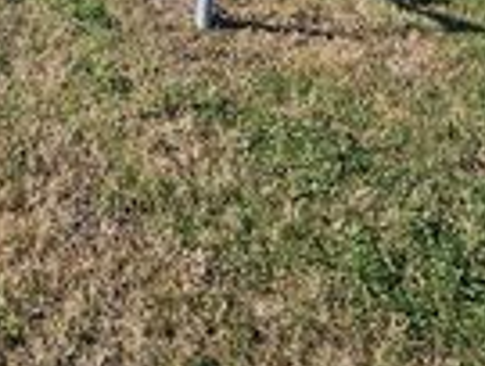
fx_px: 674
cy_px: -242
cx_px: -72
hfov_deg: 33.5
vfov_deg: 22.3
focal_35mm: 48
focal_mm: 1.7
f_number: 2.2
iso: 32
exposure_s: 1/1714
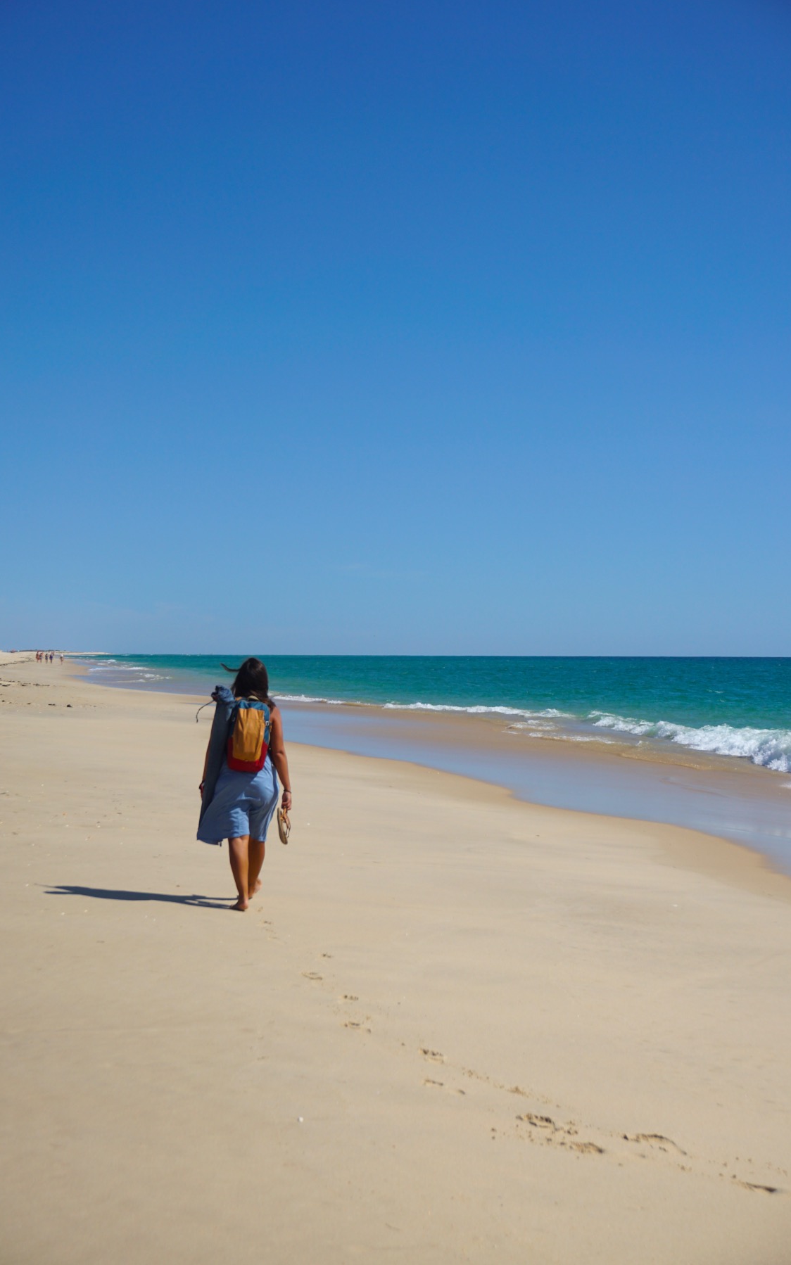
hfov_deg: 25.6
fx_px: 1742
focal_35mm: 51
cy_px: 632
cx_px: 383
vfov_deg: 39.9
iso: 160
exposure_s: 1/1250
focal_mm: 33
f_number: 7.1
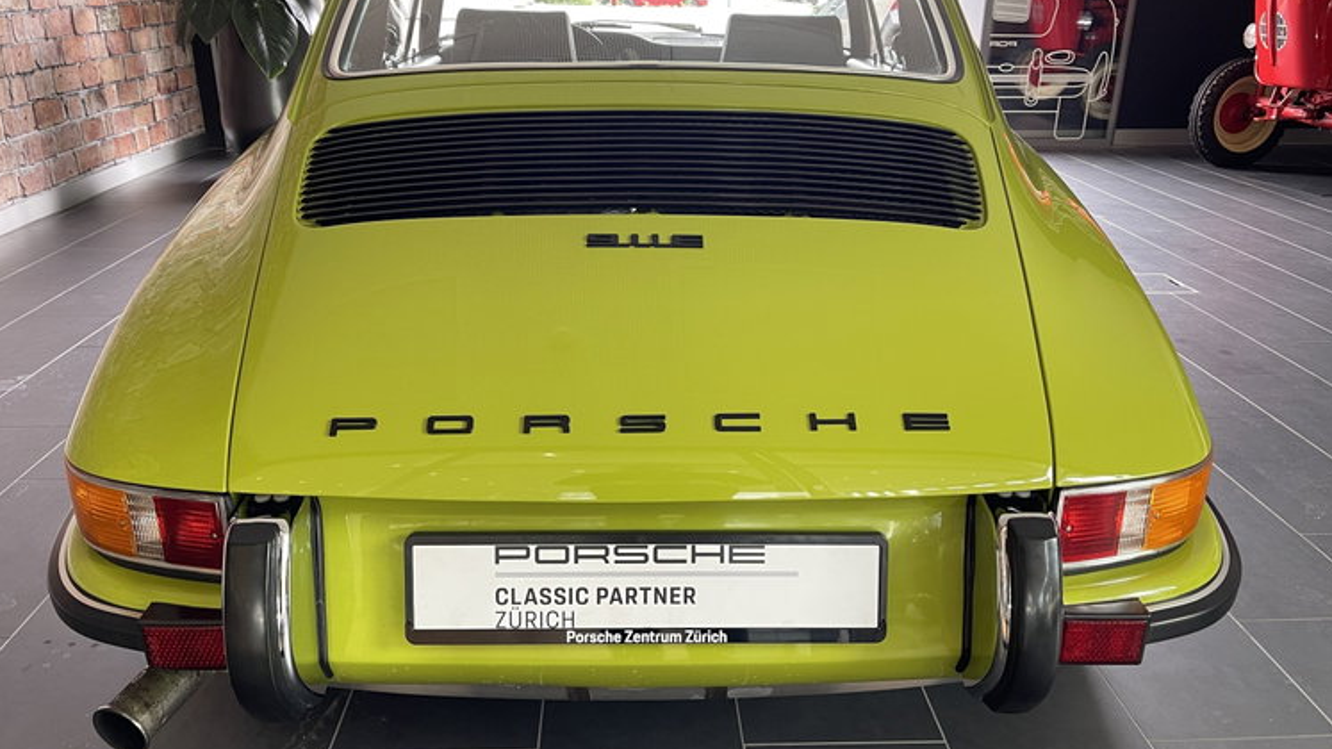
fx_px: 989
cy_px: 376
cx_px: 656
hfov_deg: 67.9
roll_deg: -0.8
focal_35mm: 28
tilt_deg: -22.1
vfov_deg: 41.5
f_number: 1.6
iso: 160
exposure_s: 1/60
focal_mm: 5.1
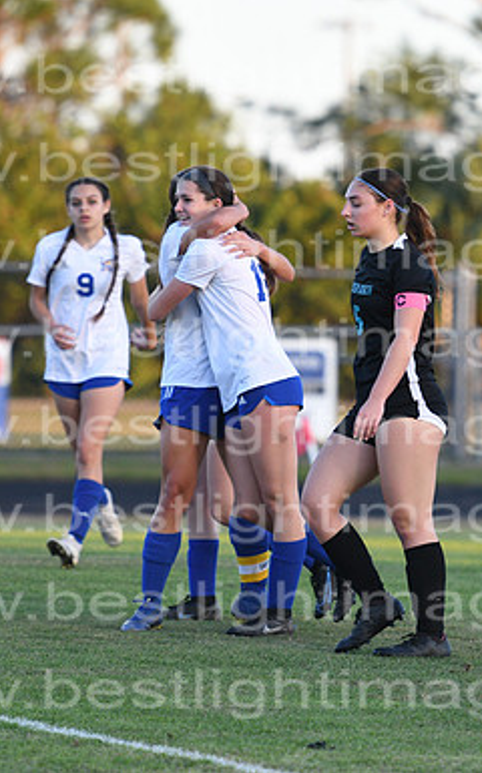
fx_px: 8739
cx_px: 307
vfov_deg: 5.1
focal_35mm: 415
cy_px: 386
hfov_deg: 3.2
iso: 400
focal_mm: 180
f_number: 2.8
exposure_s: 1/800
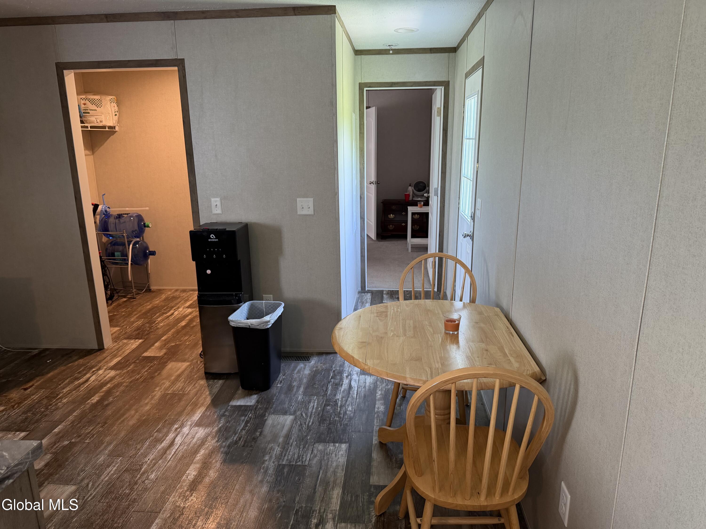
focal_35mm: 24
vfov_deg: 56.8
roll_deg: +1.0
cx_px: 353
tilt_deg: -13.8
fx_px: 489
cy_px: 264
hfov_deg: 71.6
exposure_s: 1/60
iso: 250
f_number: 1.78
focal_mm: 6.76
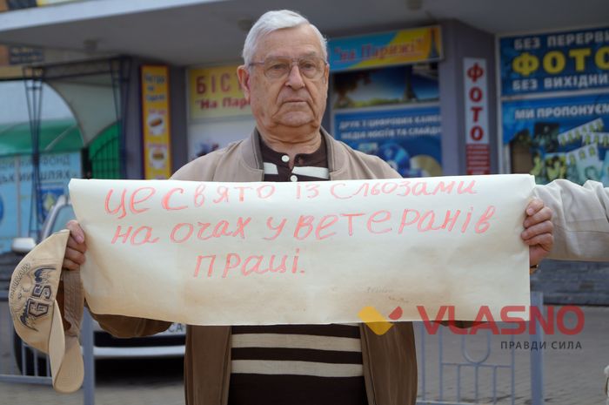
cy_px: 202
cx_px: 304
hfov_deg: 24.6
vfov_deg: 16.5
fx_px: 1394
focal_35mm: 82
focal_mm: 55
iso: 125
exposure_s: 1/160
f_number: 5.6
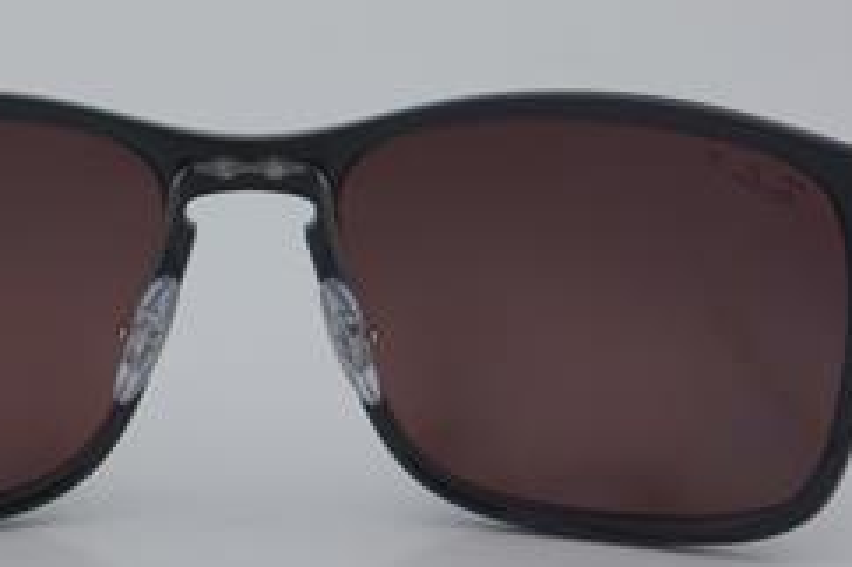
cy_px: 268
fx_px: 2933
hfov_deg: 16.5
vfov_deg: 11.0
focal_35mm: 124
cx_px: 253
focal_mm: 50
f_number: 32
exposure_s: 1/4
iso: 100
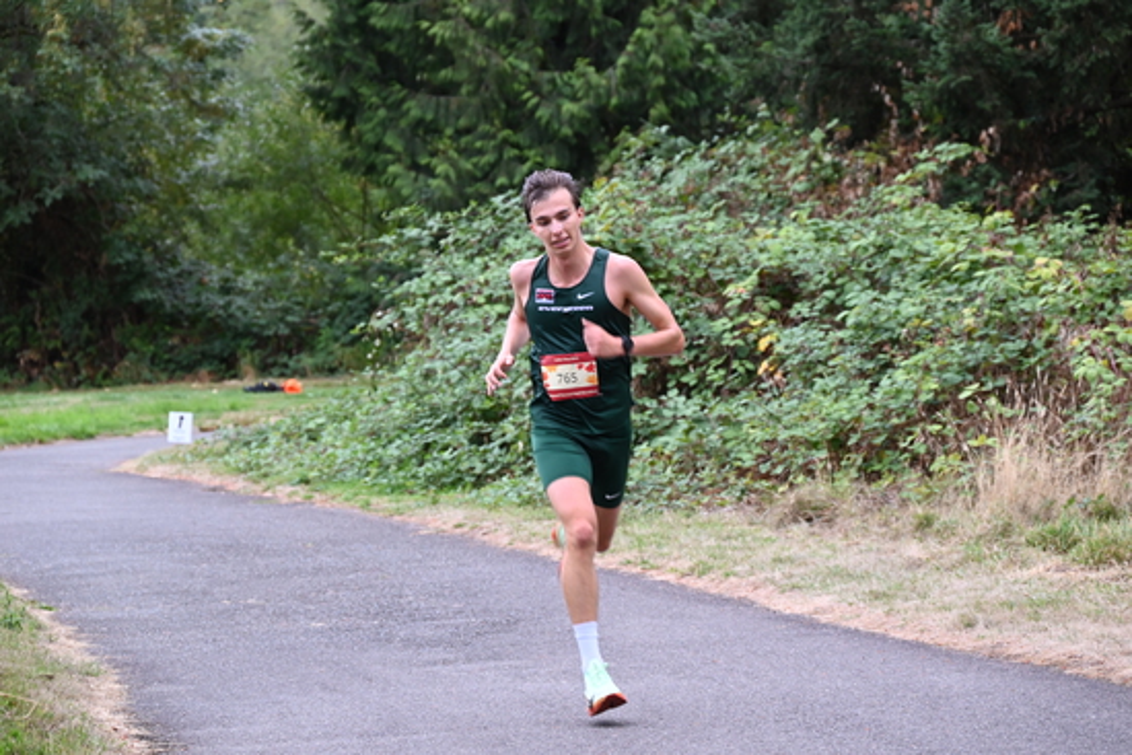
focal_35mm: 115
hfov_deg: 17.8
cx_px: 566
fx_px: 3617
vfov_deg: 11.9
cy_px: 378
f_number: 6.3
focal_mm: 115
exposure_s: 1/125
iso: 1100
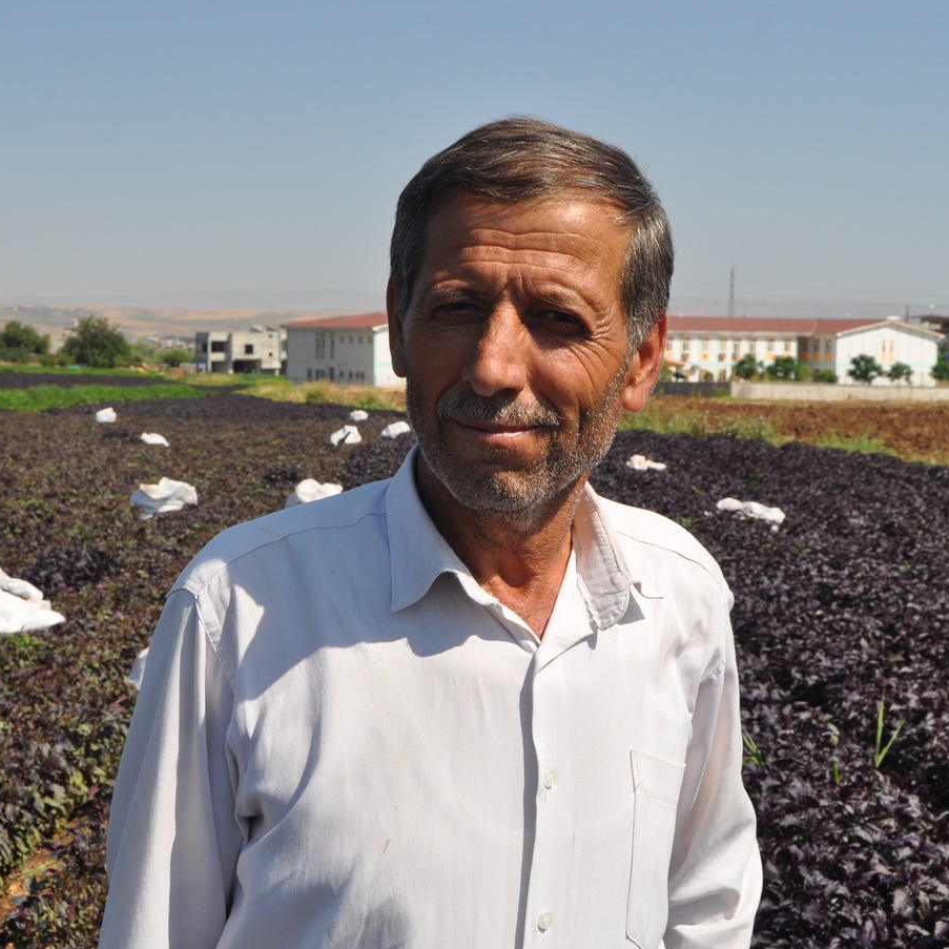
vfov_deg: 31.6
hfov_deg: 31.6
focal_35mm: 54
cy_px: 474
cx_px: 486
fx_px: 1675
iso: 200
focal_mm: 28
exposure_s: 1/250
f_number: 8
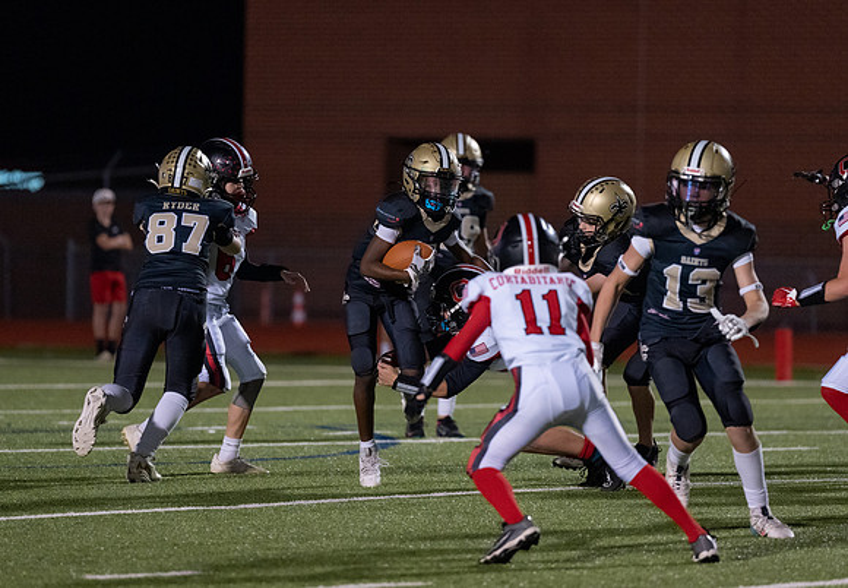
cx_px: 445
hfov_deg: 7.0
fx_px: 6918
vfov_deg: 4.9
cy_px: 277
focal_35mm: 290
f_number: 2.8
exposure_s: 1/1250
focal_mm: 200
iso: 5000
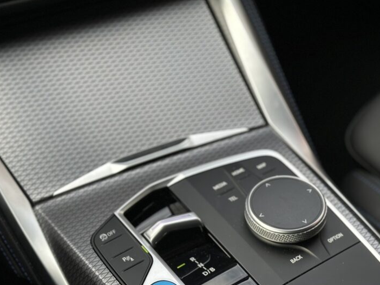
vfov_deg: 20.9
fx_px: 769
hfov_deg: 27.7
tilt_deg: -46.8
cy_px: 205
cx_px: 231
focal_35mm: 70
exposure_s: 1/858
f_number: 1.78
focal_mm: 6.86
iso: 80
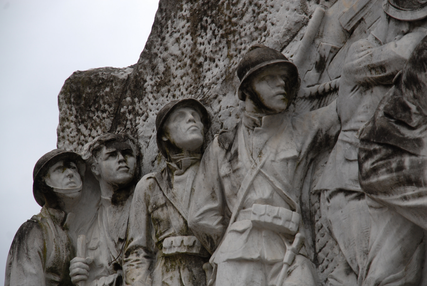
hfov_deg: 16.1
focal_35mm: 128
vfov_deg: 10.8
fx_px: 1514
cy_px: 143
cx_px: 214
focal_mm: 85
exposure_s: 1/400
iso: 250
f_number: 5.6
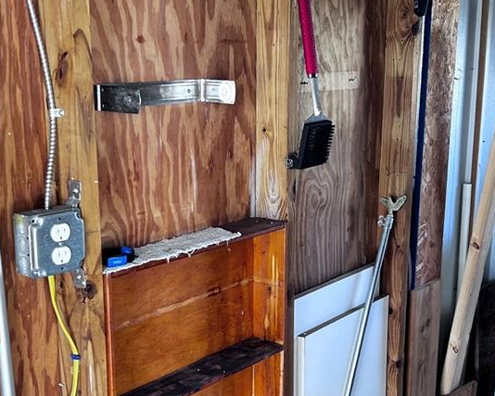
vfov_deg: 26.6
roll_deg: +0.5
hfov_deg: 33.0
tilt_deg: -14.4
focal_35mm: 57
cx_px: 222
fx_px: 835
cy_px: 254
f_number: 1.5
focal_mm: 5.7
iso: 125
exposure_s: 1/107
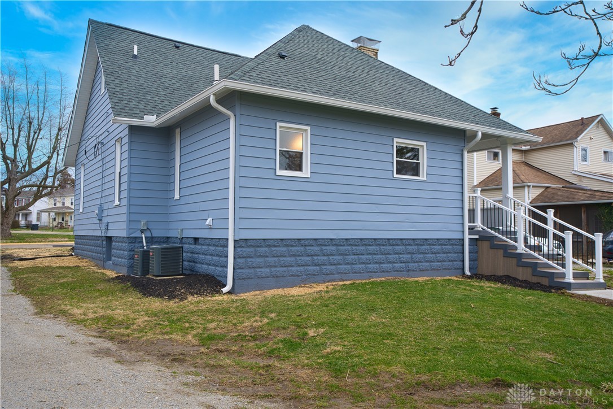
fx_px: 494
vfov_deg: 45.0
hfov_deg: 63.7
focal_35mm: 29
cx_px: 306
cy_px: 204
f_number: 10
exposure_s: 1/20
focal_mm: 29
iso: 80
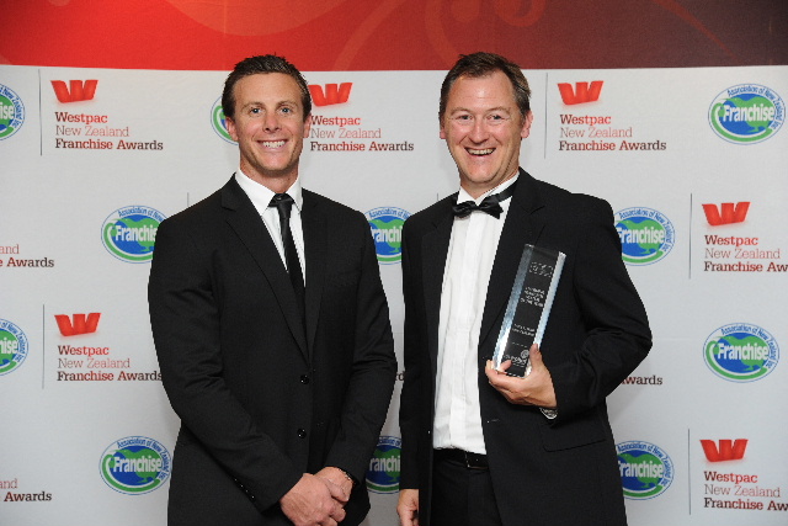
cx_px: 394
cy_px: 263
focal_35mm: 78
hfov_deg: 26.0
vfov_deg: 17.5
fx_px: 1708
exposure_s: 1/80
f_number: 5
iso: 2000
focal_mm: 78
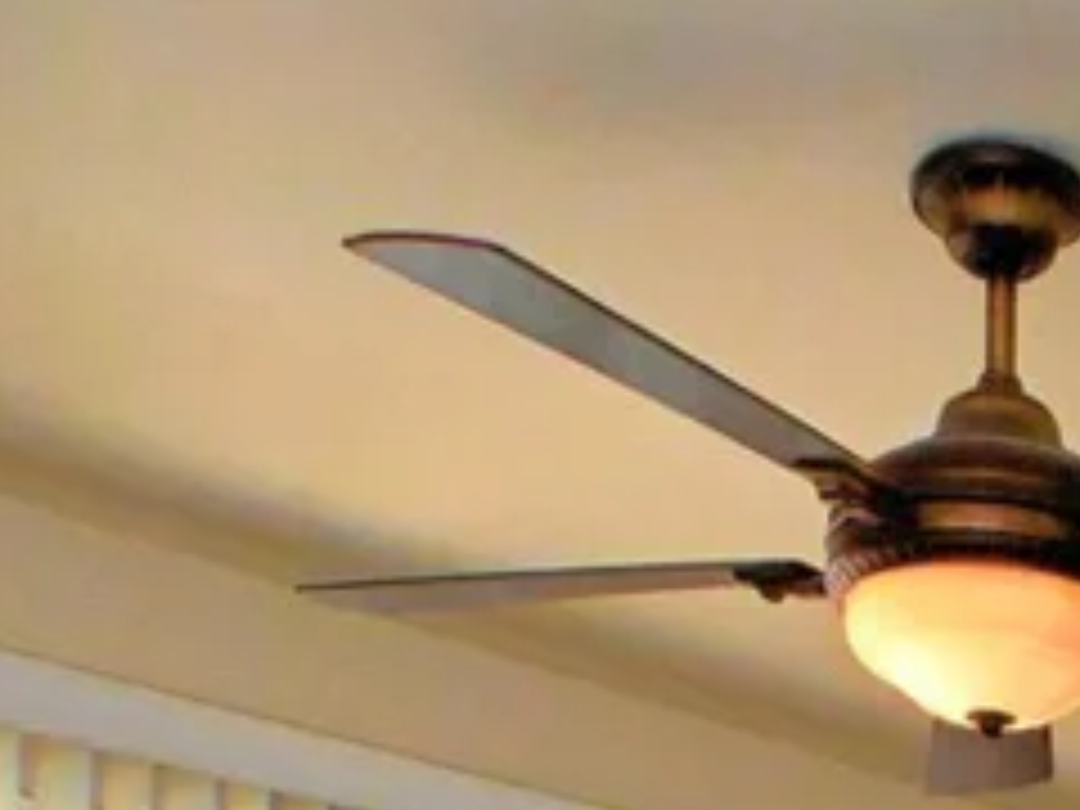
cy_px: 1460
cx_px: 1364
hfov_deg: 22.8
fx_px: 2405
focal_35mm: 77
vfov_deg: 16.1
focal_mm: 12.5
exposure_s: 1/200
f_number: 16
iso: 6400
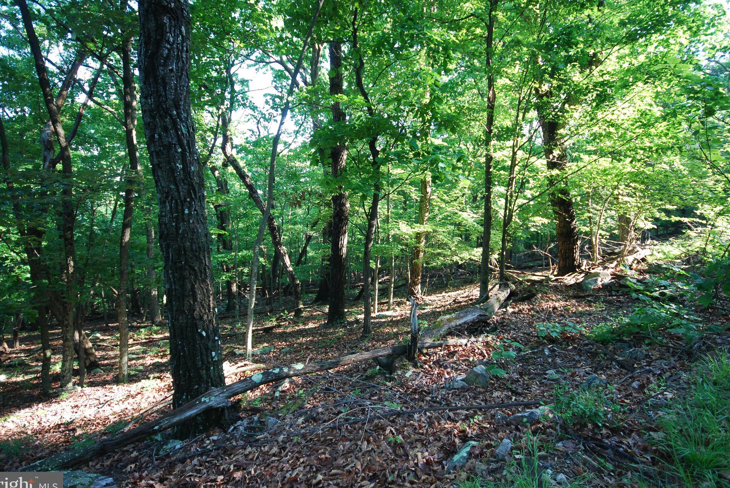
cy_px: 242
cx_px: 365
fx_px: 386
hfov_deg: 86.8
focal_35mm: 19
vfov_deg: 64.7
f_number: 4.5
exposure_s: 1/60
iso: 400
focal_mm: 12
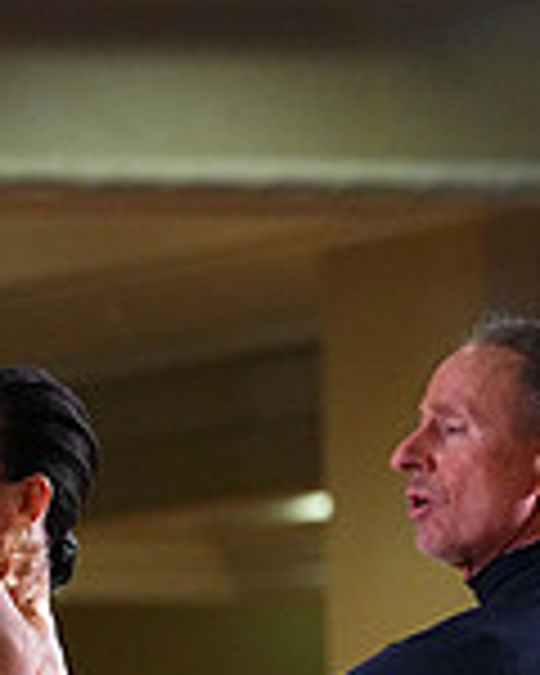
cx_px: 290
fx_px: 14544
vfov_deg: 2.7
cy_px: 954
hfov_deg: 2.1
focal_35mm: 728
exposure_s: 1/400
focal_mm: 200
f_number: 5
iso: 6400
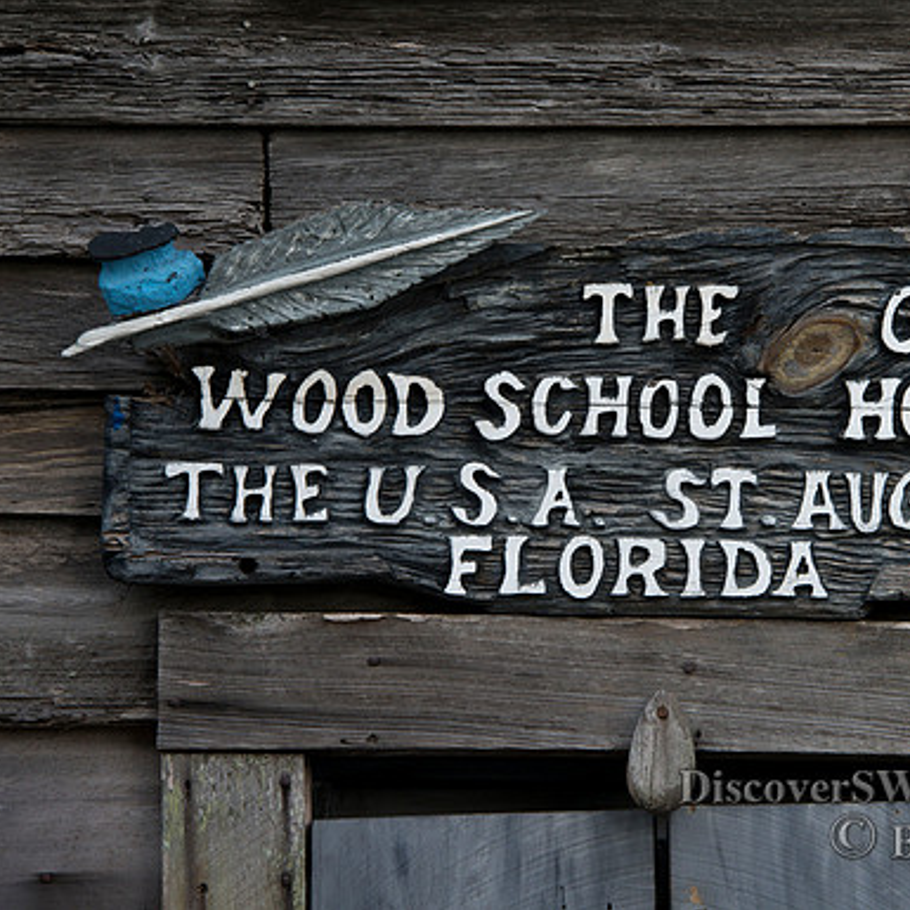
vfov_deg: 8.5
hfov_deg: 8.5
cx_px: 667
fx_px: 6097
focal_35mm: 205
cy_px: 455
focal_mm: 160
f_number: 16
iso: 320
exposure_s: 1/50
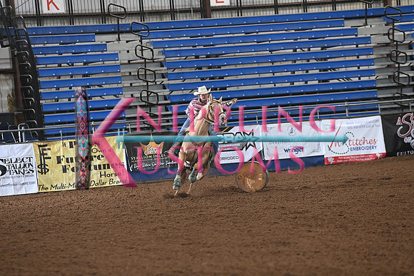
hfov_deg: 10.3
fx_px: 2300
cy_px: 138
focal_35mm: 200
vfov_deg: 6.9
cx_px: 207
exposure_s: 1/250
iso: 3200
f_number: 5
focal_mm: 200
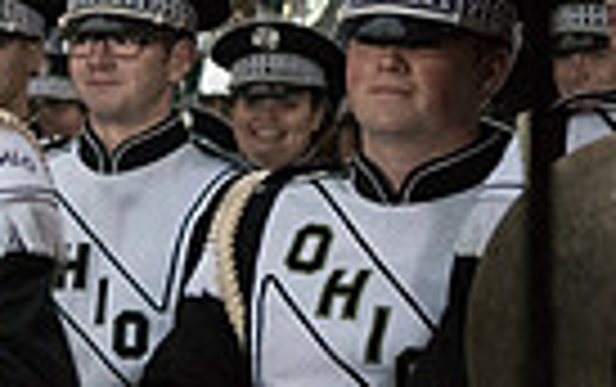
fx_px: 4488
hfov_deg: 7.5
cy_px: 205
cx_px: -634
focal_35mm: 267
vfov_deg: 4.9
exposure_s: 1/4000
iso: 10000
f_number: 2.8
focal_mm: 62
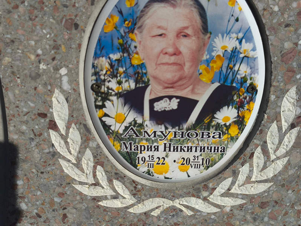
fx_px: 435
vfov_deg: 29.1
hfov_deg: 38.2
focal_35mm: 50
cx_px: 150
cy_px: 113
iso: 50
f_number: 1.7
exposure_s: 1/2949
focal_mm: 4.71
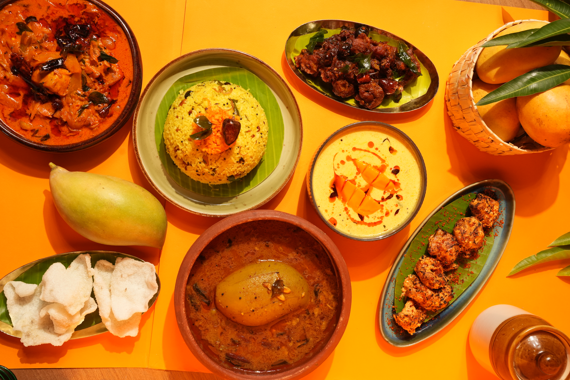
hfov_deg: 44.7
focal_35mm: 44
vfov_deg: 30.6
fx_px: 693
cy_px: 190
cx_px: 285
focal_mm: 43.8
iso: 1250
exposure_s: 1/200
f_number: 7.1
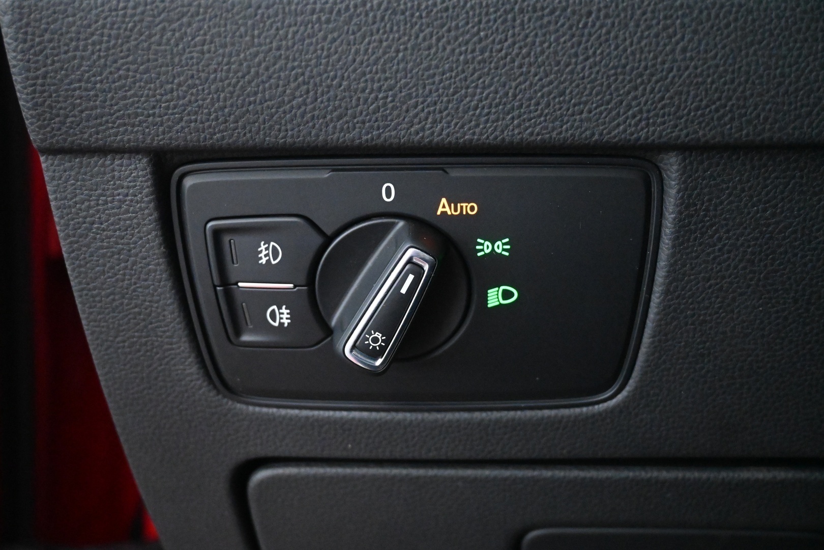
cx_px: 412
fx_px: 944
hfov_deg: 47.2
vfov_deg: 32.4
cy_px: 275
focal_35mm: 41
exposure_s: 1/40
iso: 9000
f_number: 4.5
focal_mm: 27.5
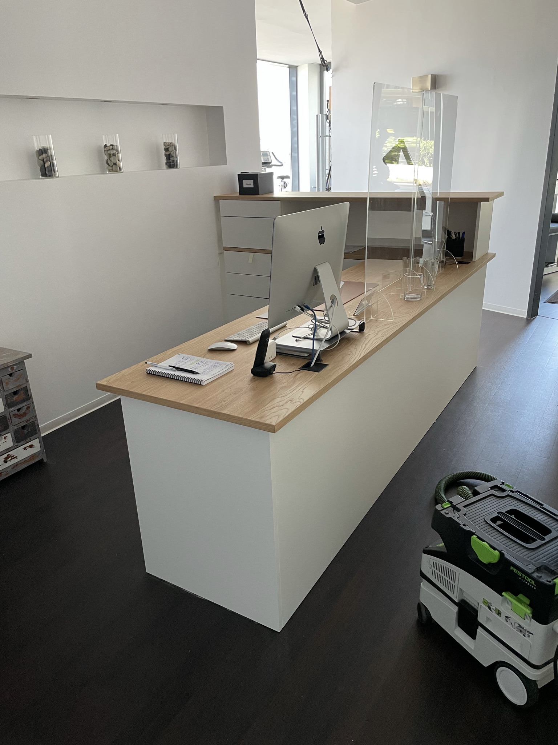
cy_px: 372
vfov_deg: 67.3
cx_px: 279
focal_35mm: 26
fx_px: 559
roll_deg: +3.0
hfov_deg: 53.1
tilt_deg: -20.6
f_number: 1.6
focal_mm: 4.2
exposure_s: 1/90
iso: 125
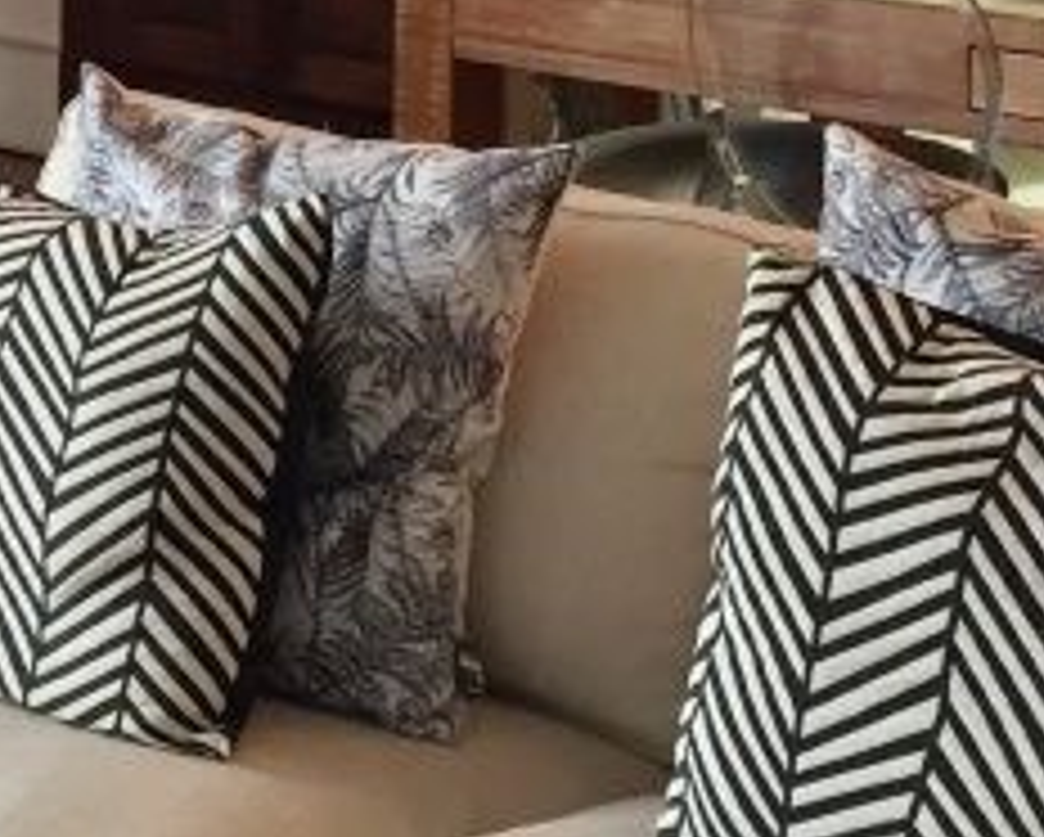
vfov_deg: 11.8
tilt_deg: -0.4
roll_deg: -1.9
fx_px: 3866
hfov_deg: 14.9
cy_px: -454
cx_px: -194
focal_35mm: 125
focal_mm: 4.15
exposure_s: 1/30
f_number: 2.2
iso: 80
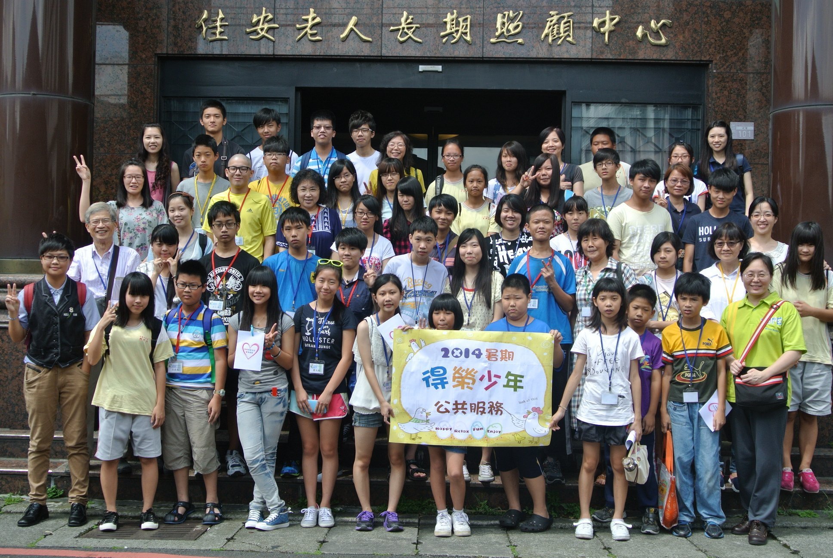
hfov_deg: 48.4
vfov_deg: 33.5
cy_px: 279
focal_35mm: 40
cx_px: 416
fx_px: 927
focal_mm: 15.1
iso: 100
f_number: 4.2
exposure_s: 1/250
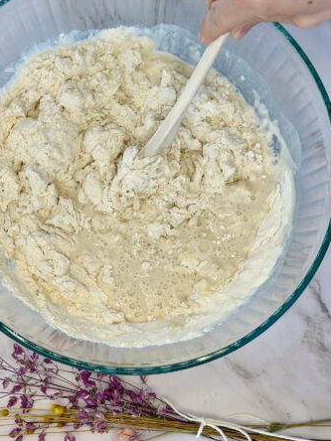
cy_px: 237
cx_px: 161
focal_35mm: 54
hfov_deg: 27.0
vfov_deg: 35.5
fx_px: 688
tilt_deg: -79.6
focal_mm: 6.86
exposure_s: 1/171
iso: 64
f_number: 1.78
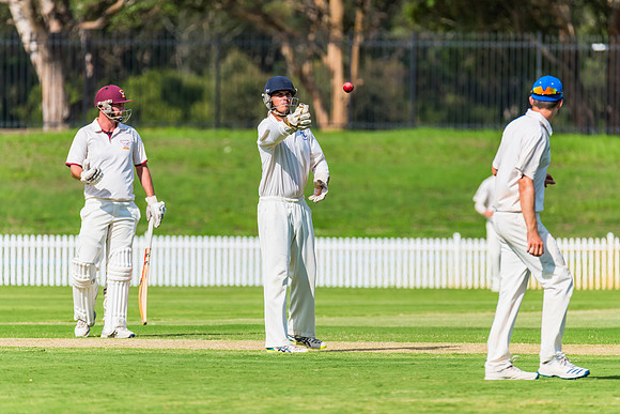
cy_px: 207
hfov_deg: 4.3
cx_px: 310
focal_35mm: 479
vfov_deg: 2.9
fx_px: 8253
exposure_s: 1/4000
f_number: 6.3
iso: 500
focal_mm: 450
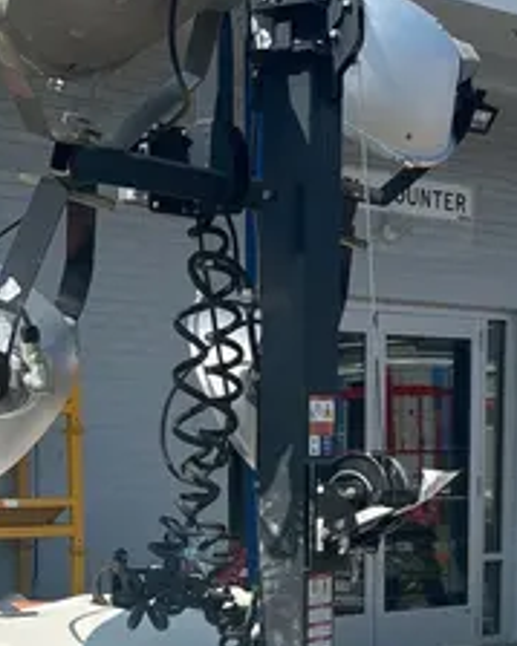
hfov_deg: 18.4
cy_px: 659
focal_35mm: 83
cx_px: 341
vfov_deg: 22.1
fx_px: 1589
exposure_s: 1/3788
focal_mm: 5.96
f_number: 1.6
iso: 50
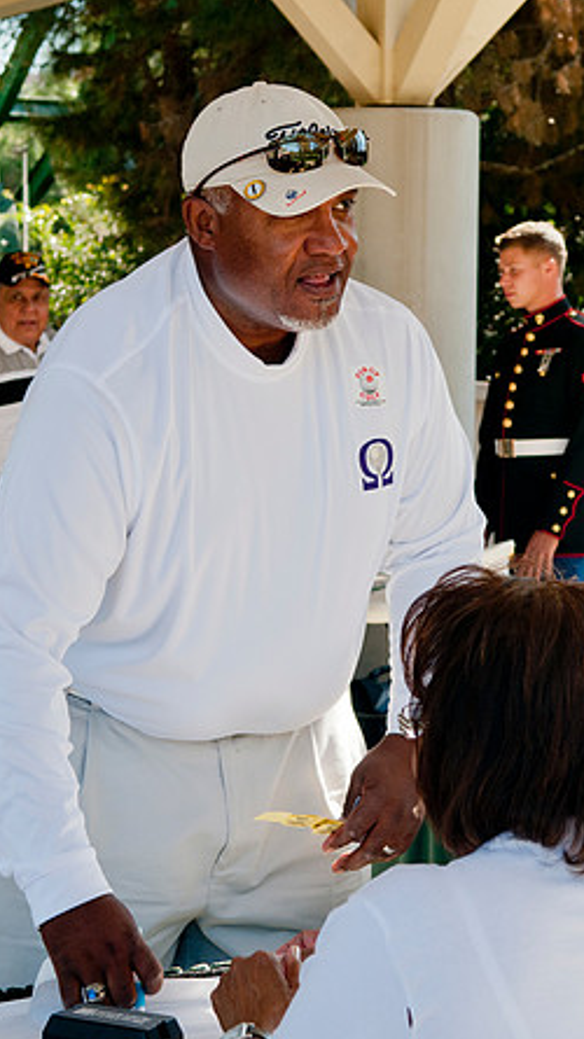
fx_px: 2508
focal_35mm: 91
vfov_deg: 23.4
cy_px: 518
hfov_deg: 13.3
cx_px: 382
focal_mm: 38
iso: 200
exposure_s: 1/125
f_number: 5.6
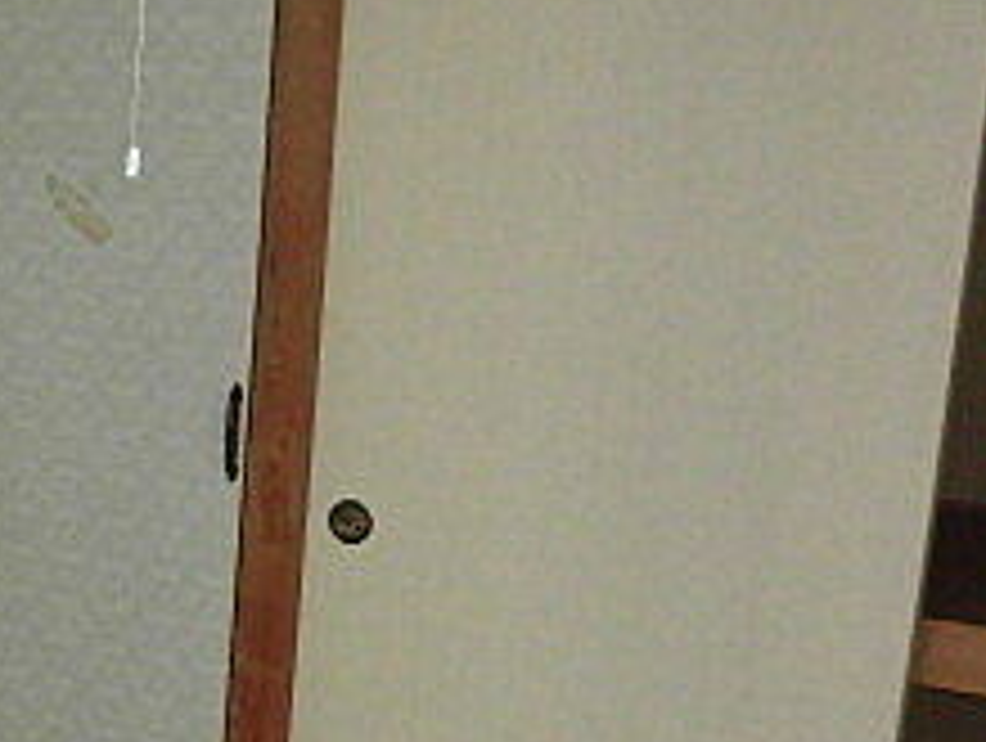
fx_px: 1997
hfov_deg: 23.5
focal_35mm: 70
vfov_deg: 20.9
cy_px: 540
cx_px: -392
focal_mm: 4.3
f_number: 3.1
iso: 100
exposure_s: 1/60
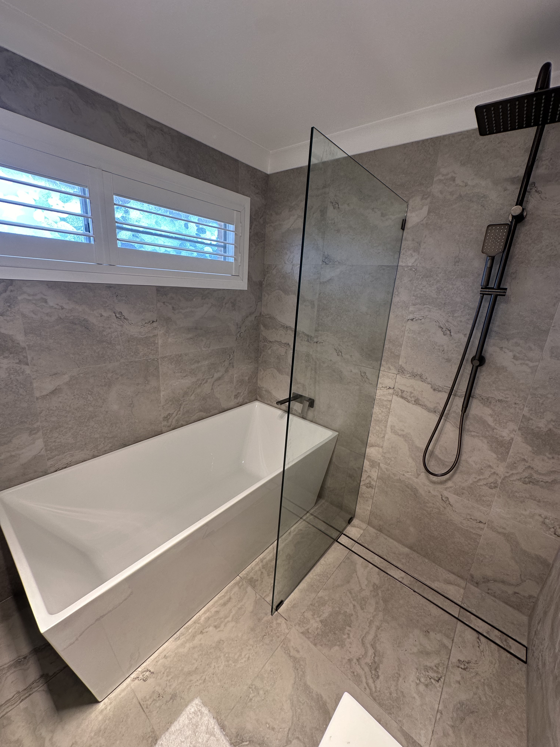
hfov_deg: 85.7
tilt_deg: -15.3
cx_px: 280
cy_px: 374
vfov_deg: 102.1
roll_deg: -4.2
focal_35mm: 14
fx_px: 302
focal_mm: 2.22
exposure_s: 1/100
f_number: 2.2
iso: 80
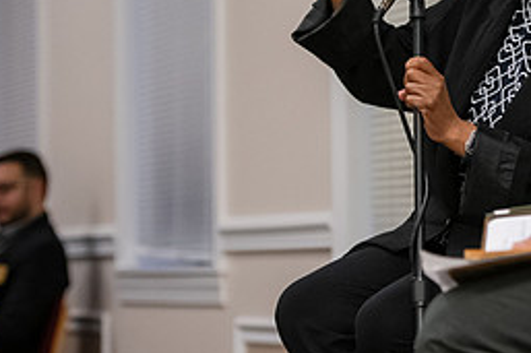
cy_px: 38
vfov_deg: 6.1
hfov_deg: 9.1
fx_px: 3331
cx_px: 535
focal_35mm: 226
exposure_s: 1/250
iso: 3200
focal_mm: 100
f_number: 2.8
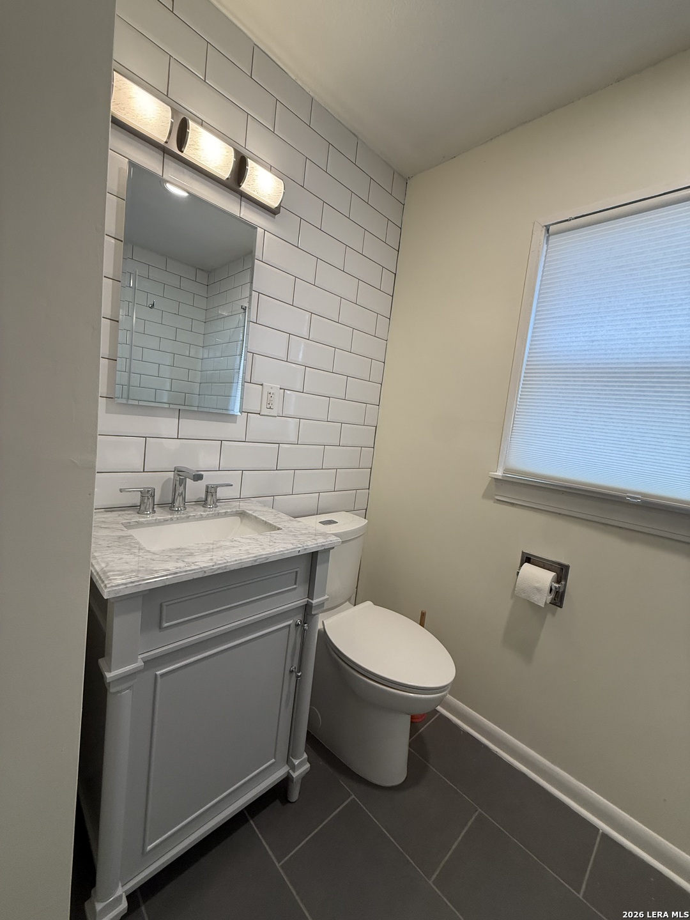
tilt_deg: -5.0
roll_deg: -7.0
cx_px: 345
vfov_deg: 102.1
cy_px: 460
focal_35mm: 14
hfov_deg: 85.7
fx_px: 372
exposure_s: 1/120
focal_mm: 2.22
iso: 200
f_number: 2.2
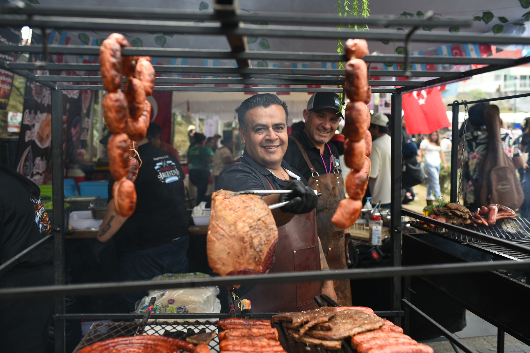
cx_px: 265
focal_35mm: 35
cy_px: 176
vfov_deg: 37.9
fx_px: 515
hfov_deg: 54.4
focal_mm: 35
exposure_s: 1/160
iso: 100
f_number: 3.5
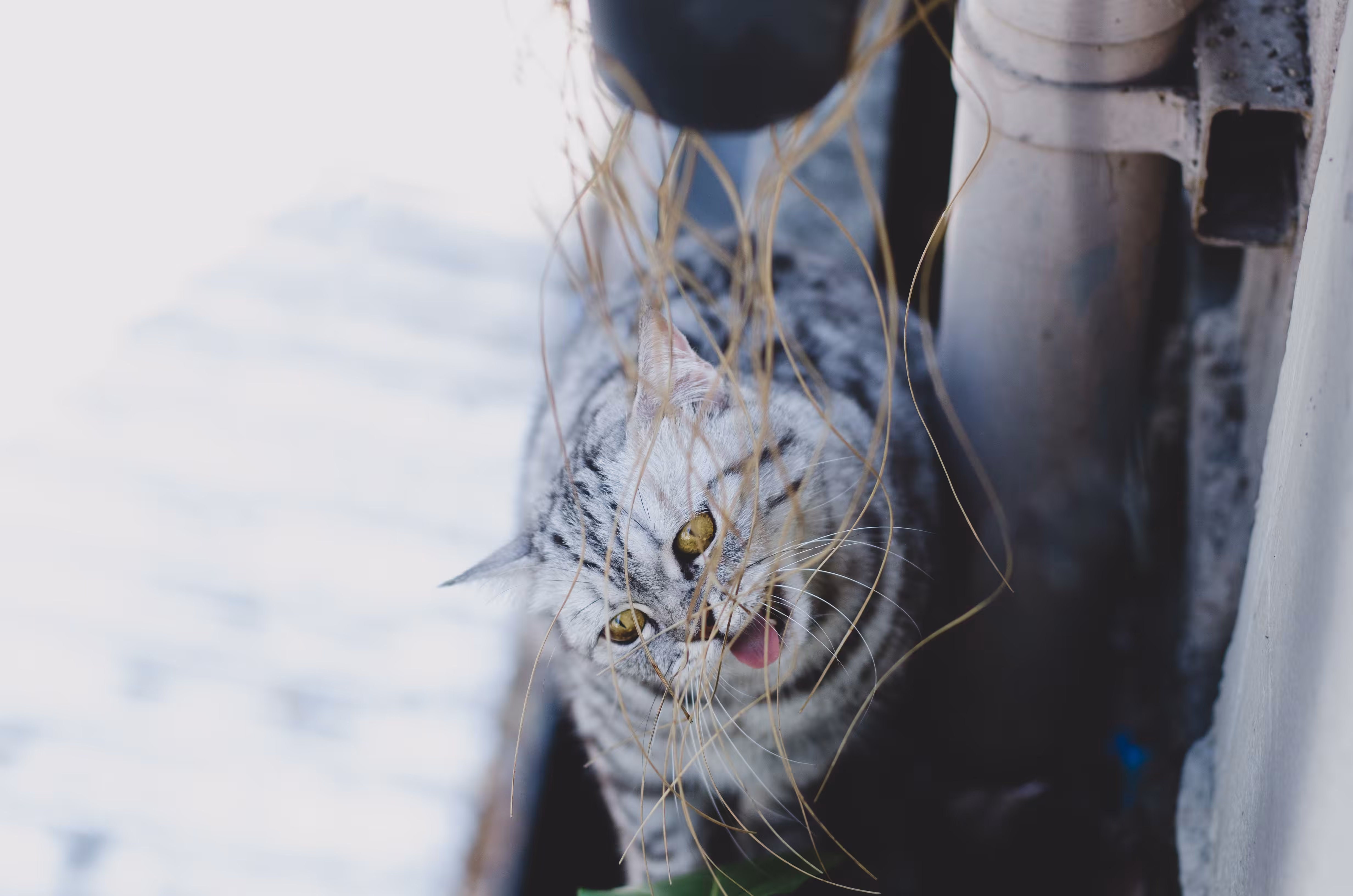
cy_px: 448
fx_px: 3263
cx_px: 676
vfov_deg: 15.6
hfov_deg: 23.4
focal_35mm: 87
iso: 800
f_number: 2.8
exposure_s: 1/1000
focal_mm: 58
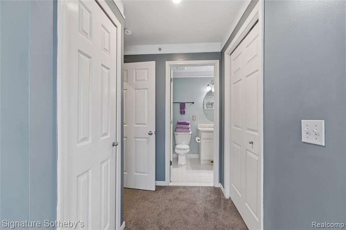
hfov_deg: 100.4
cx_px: 173
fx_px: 144
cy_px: 115
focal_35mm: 15
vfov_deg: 77.3
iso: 800
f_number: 5.6
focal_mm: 10
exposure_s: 1/4
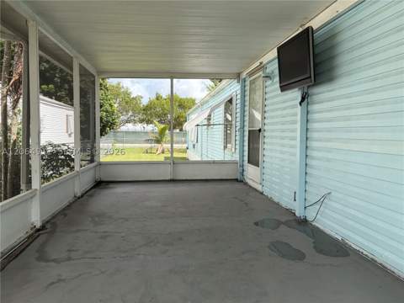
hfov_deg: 67.3
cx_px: 202
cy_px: 152
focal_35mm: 26
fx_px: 303
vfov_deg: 53.1
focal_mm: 5.96
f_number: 1.6
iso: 64
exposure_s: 1/1337
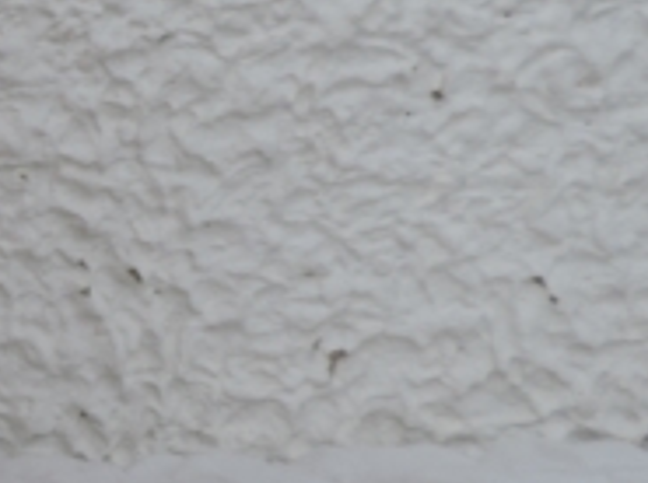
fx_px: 1457
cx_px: -347
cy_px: 161
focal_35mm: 78
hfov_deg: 20.9
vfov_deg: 18.8
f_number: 3
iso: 80
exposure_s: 1/640
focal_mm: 4.3
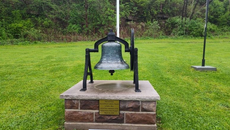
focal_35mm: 26
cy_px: 75
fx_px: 159
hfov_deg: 71.9
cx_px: 114
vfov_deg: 44.3
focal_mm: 5.56
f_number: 1.8
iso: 100
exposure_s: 1/202
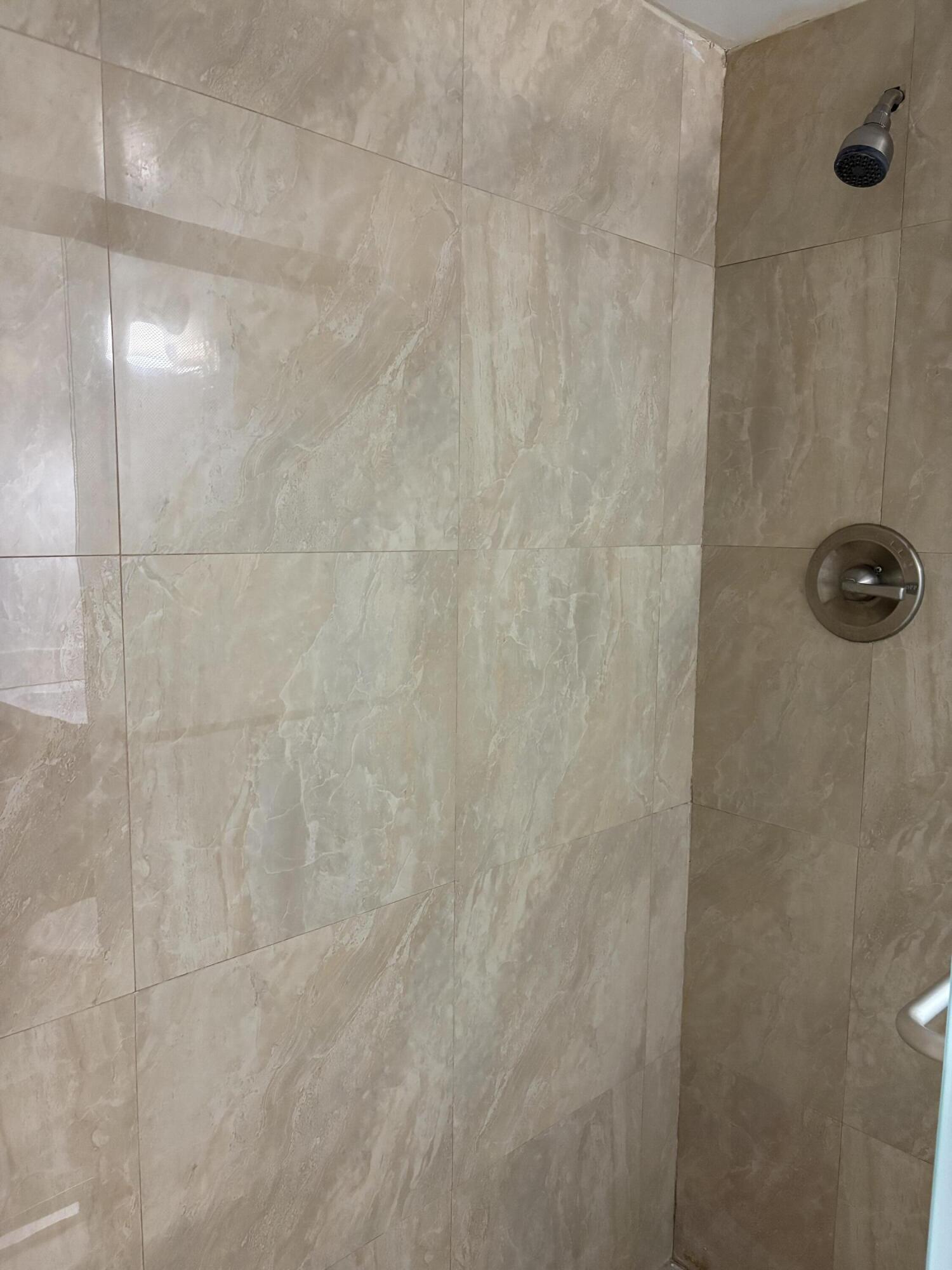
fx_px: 953
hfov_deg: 53.1
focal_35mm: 26
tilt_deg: -6.2
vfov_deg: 67.3
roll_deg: -1.0
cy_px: 635
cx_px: 476
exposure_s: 1/60
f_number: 1.6
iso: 500
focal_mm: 5.96
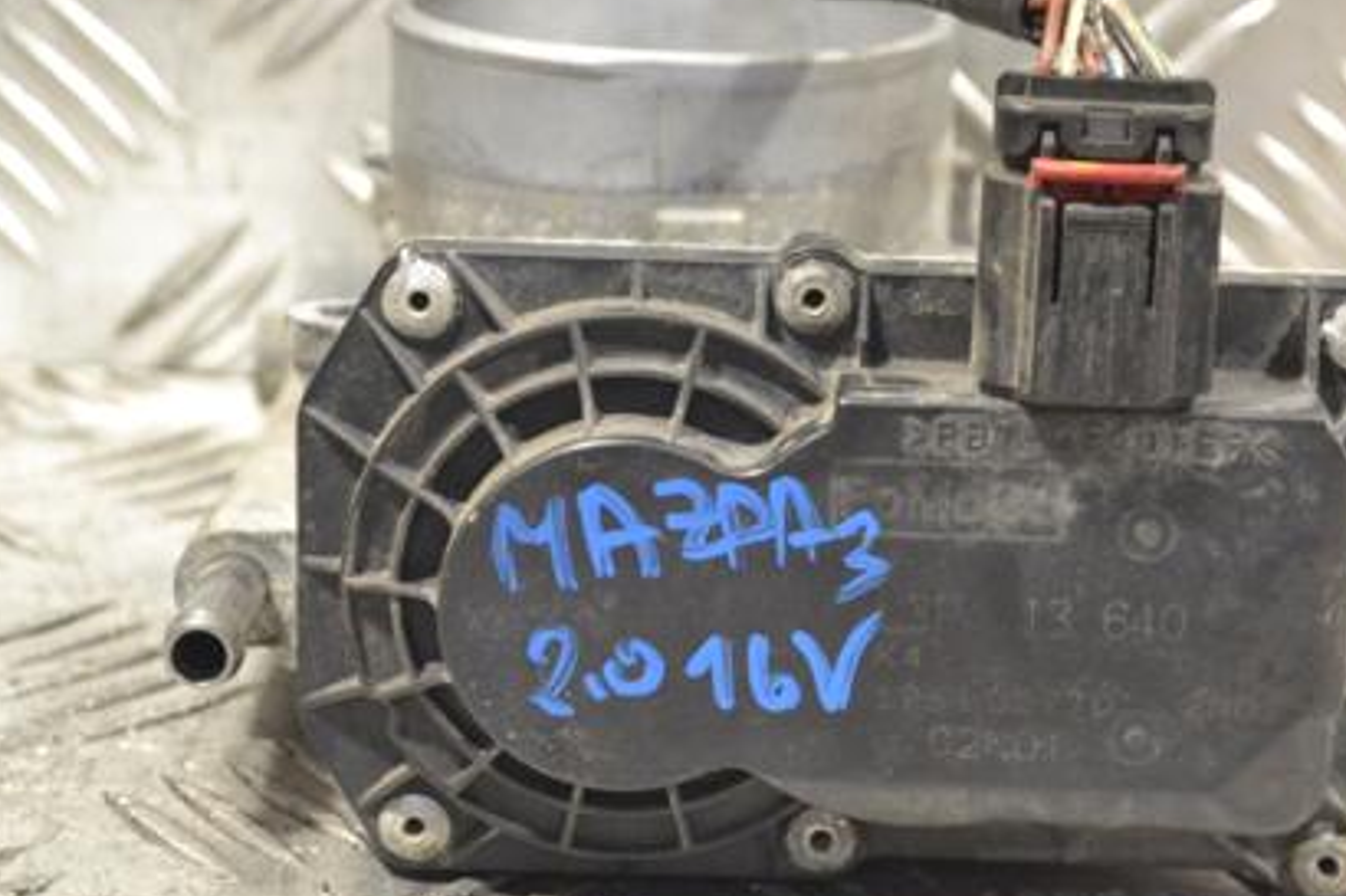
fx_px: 3775
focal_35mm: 101
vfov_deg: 13.5
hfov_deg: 20.1
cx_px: 906
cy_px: 341
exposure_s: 1/160
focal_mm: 46
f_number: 6.3
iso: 3200
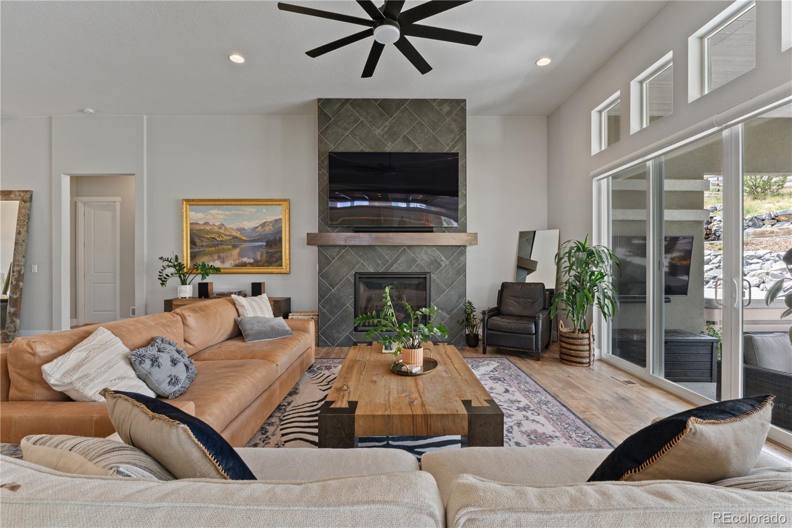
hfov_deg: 96.0
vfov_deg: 73.0
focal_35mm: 16
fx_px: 356
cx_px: 396
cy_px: 264
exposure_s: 1/1.67
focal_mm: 10.8
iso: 250
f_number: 8
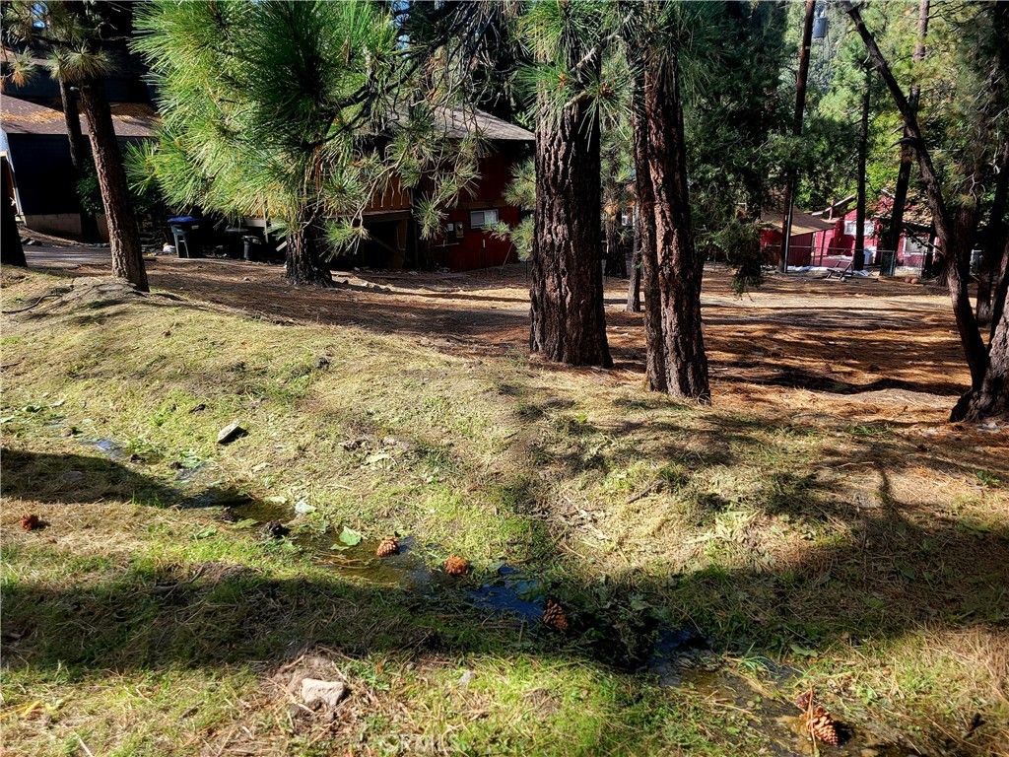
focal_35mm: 26
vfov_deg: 53.1
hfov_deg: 67.3
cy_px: 378
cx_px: 504
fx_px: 758
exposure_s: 1/588
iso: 40
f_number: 1.8
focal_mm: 5.4
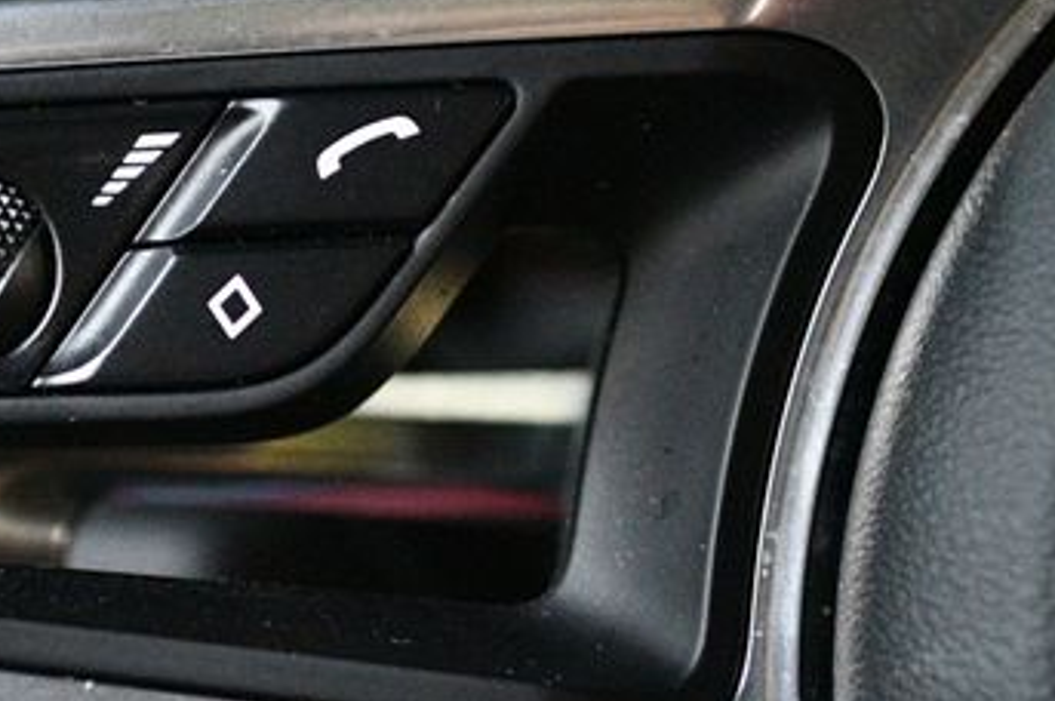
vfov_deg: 12.2
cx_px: 295
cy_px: 338
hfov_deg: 18.2
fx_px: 3279
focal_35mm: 112
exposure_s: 1/60
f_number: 5.3
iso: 11400
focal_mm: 40
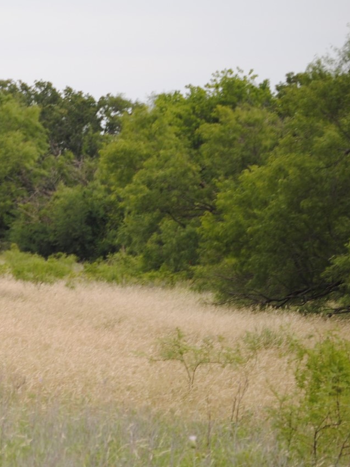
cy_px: 226
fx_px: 4222
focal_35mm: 313
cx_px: -200
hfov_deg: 4.7
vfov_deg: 6.3
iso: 100
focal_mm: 85
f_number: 5.6
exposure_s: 1/500
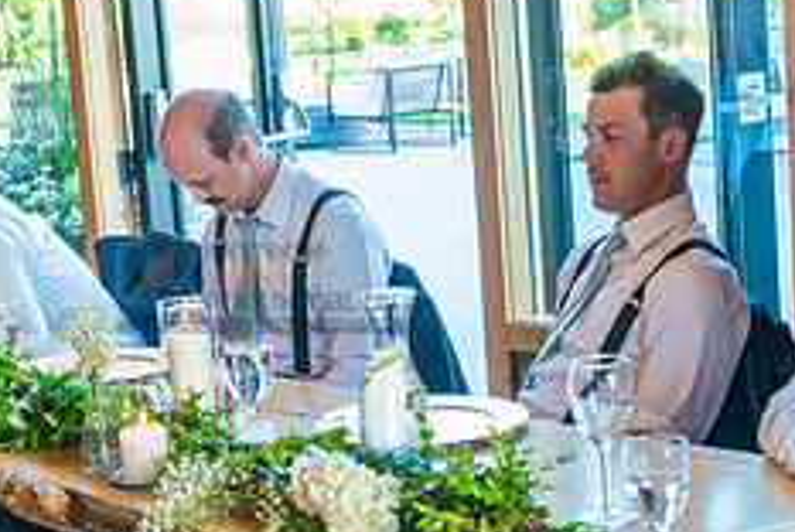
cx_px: 263
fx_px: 1924
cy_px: 281
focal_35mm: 87
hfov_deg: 23.2
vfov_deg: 15.8
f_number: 2.8
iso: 1000
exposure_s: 1/320
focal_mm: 35
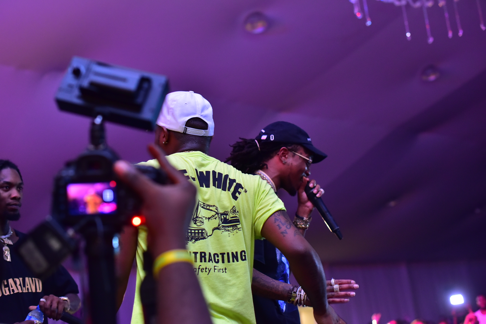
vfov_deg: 27.0
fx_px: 675
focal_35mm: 50
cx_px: 243
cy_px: 162
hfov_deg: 39.6
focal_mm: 50
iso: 2000
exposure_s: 1/200
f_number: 3.5
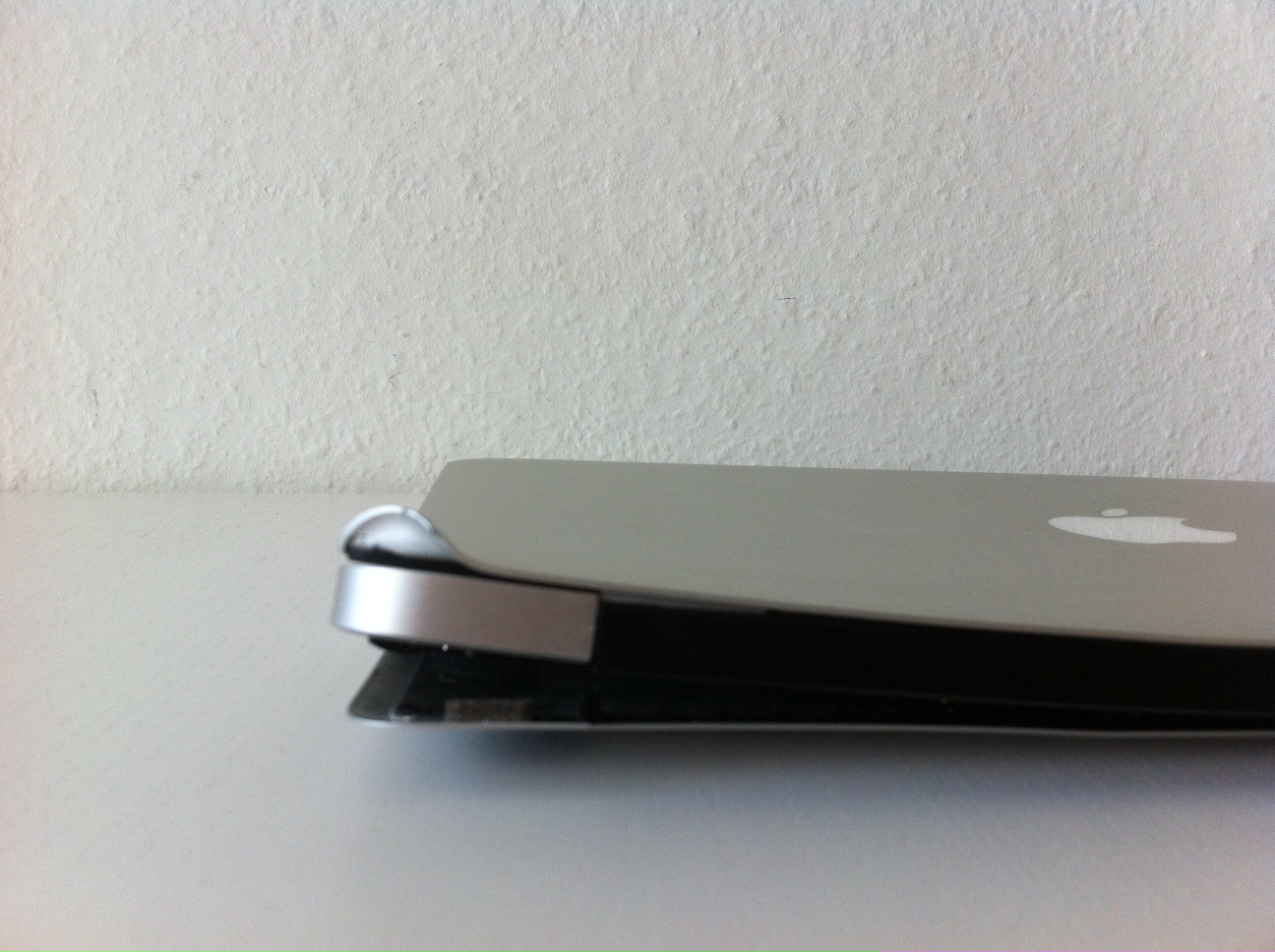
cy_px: 476
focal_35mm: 35
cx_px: 638
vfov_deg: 40.6
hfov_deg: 52.7
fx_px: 1287
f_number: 2.8
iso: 100
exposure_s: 1/120
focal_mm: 3.85
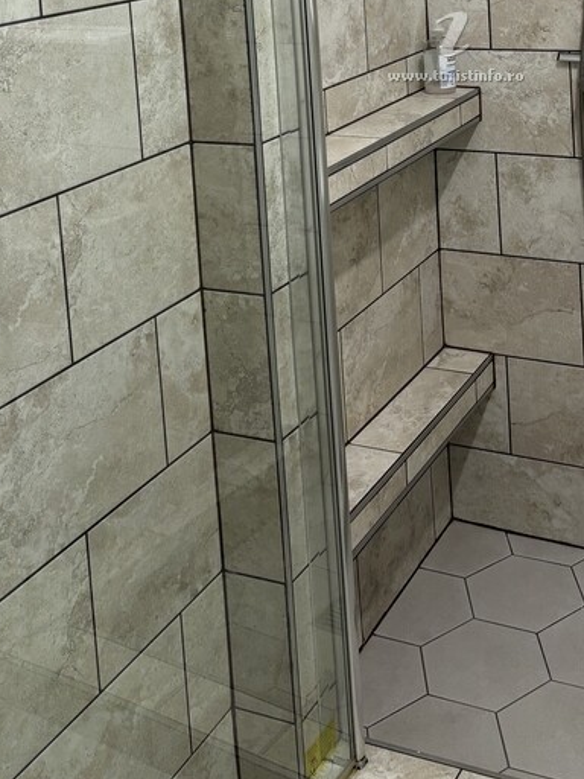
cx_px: 438
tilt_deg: -7.0
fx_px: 1170
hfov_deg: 27.6
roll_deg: +2.0
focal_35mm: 52
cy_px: 15
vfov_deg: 33.9
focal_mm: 5.96
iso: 80
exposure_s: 1/50
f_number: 1.6
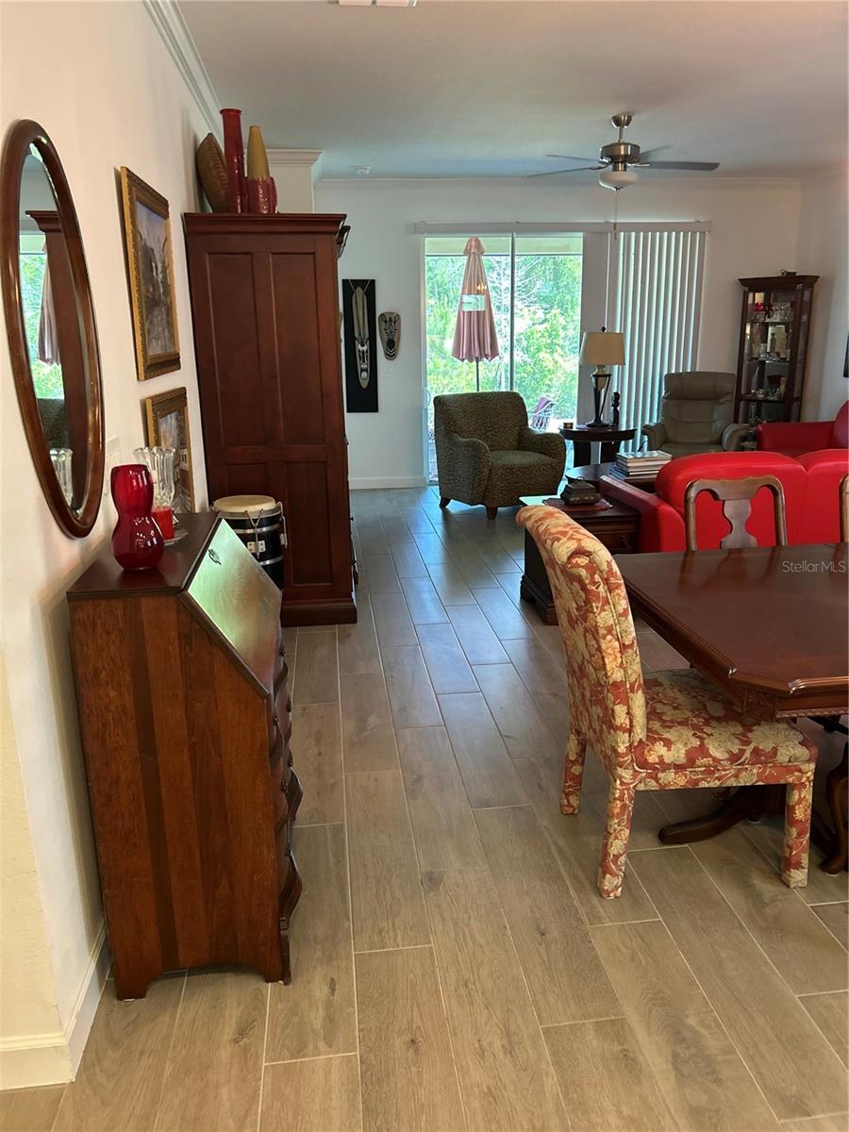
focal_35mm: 26
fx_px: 850
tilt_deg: -14.9
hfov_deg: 53.1
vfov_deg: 67.3
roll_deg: -0.7
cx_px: 424
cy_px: 566
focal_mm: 5.7
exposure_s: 1/60
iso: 200
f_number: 1.5
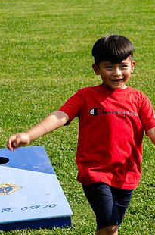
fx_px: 1416
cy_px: 68
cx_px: 104
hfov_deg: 6.3
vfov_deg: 9.5
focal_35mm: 218
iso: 100
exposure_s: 1/250
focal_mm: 100
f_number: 8
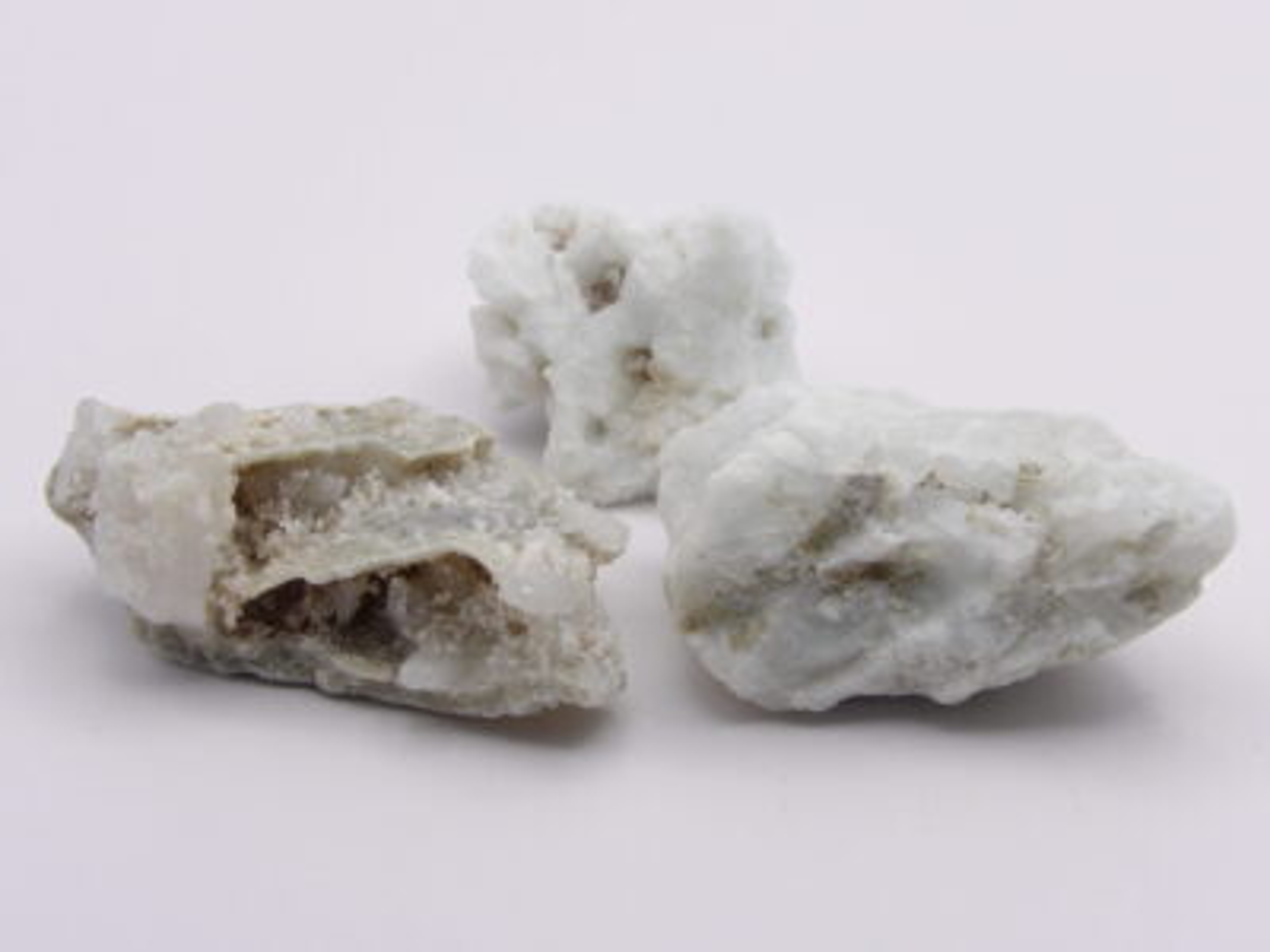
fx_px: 4439
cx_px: 635
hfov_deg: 16.3
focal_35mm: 121
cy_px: 476
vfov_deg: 12.2
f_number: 4.2
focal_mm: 21.7
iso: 200
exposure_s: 1/60
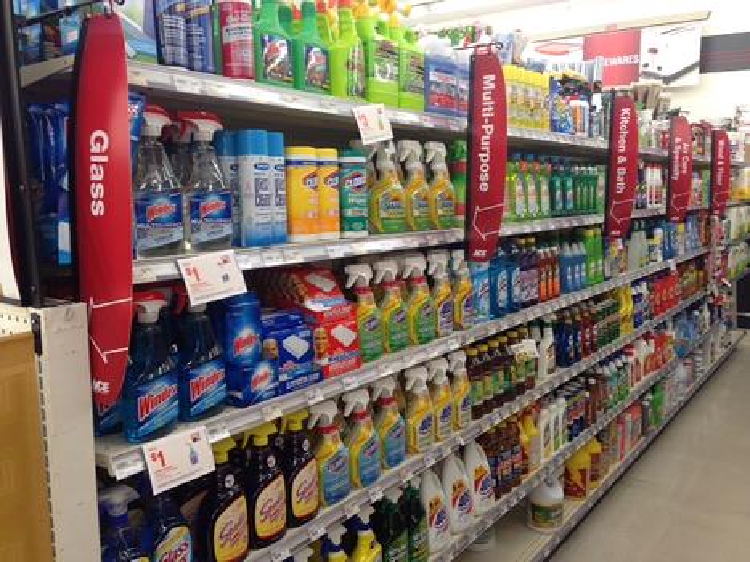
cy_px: 281
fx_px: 715
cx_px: 375
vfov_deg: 42.9
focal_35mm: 33
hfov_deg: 55.4
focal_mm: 4.12
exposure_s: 1/24
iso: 50
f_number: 2.4
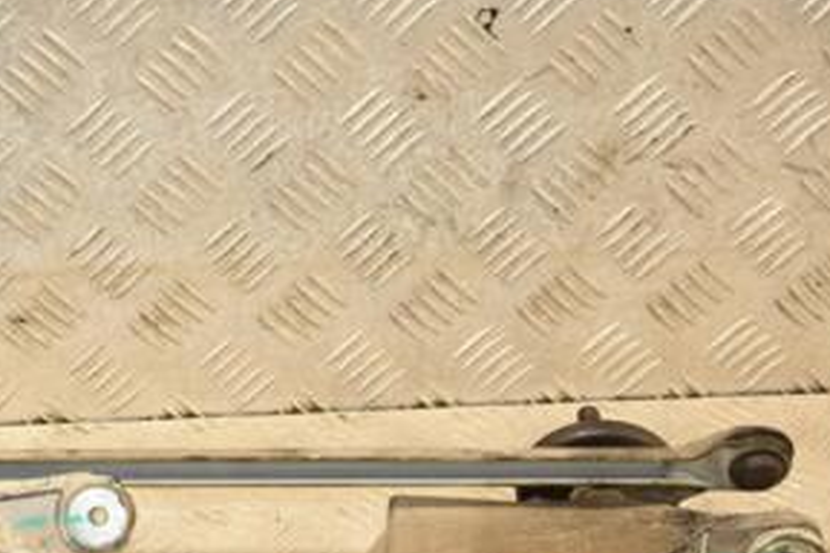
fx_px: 2305
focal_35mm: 100
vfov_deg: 13.7
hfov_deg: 19.9
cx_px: 32
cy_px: 300
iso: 800
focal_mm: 32
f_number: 5.6
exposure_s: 1/200
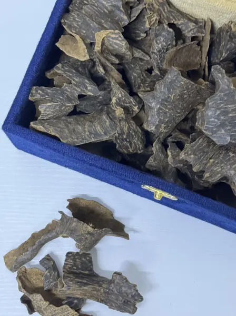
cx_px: 118
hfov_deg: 30.2
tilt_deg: -78.0
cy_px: 158
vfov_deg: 39.7
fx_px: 438
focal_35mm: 48
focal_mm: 6.8
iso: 500
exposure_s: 1/25
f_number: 1.8
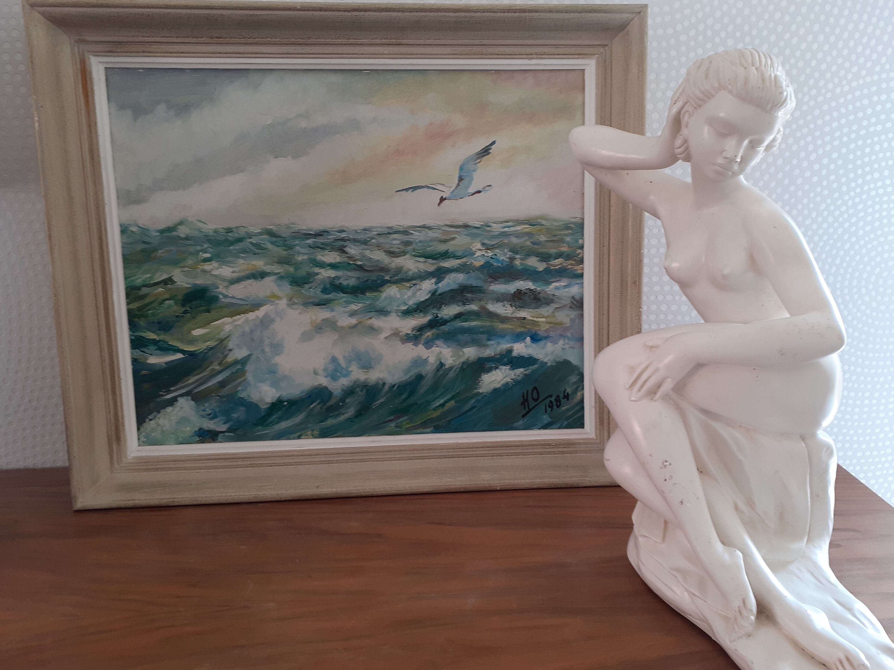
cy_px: 335
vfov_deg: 48.2
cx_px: 472
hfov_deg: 61.6
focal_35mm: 29
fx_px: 749
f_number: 1.9
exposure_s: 1/50
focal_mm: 3.6
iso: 50
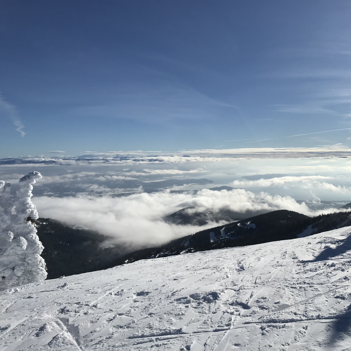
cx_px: 240
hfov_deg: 47.5
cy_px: 171
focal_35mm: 34
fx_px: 390
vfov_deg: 48.4
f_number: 1.8
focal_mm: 3.99
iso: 25
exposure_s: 1/9615
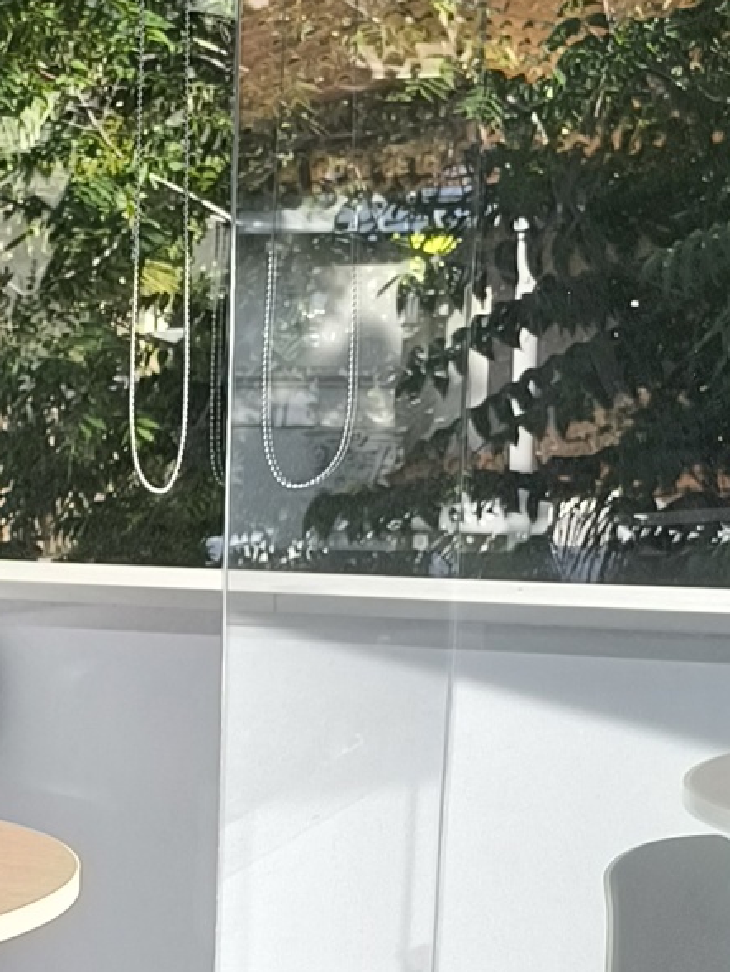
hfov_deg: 14.2
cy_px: 1352
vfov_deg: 18.0
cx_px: -220
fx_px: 2811
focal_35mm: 100
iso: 50
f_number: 1.65
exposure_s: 1/545
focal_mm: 6.14
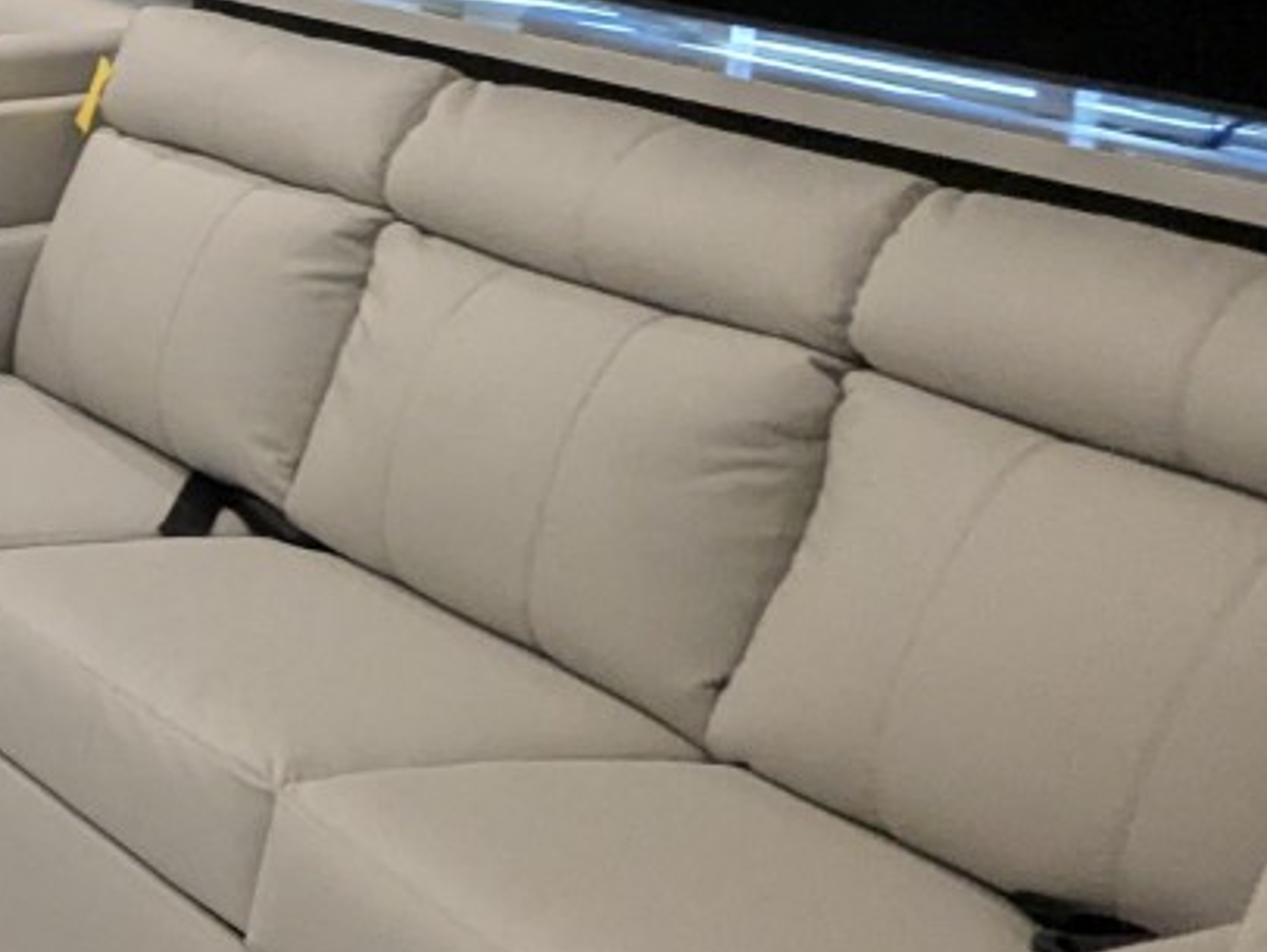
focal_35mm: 55
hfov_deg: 24.4
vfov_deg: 25.1
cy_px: -37
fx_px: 2014
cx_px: -766
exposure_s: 1/124
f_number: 2.2
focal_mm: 2.35
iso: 292
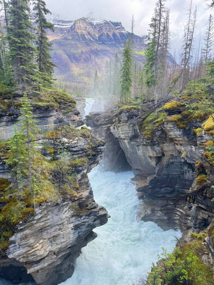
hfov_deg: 56.8
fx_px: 198
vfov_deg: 71.6
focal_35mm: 24
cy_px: 142
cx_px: 107
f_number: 1.78
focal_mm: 6.76
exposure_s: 1/604
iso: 80
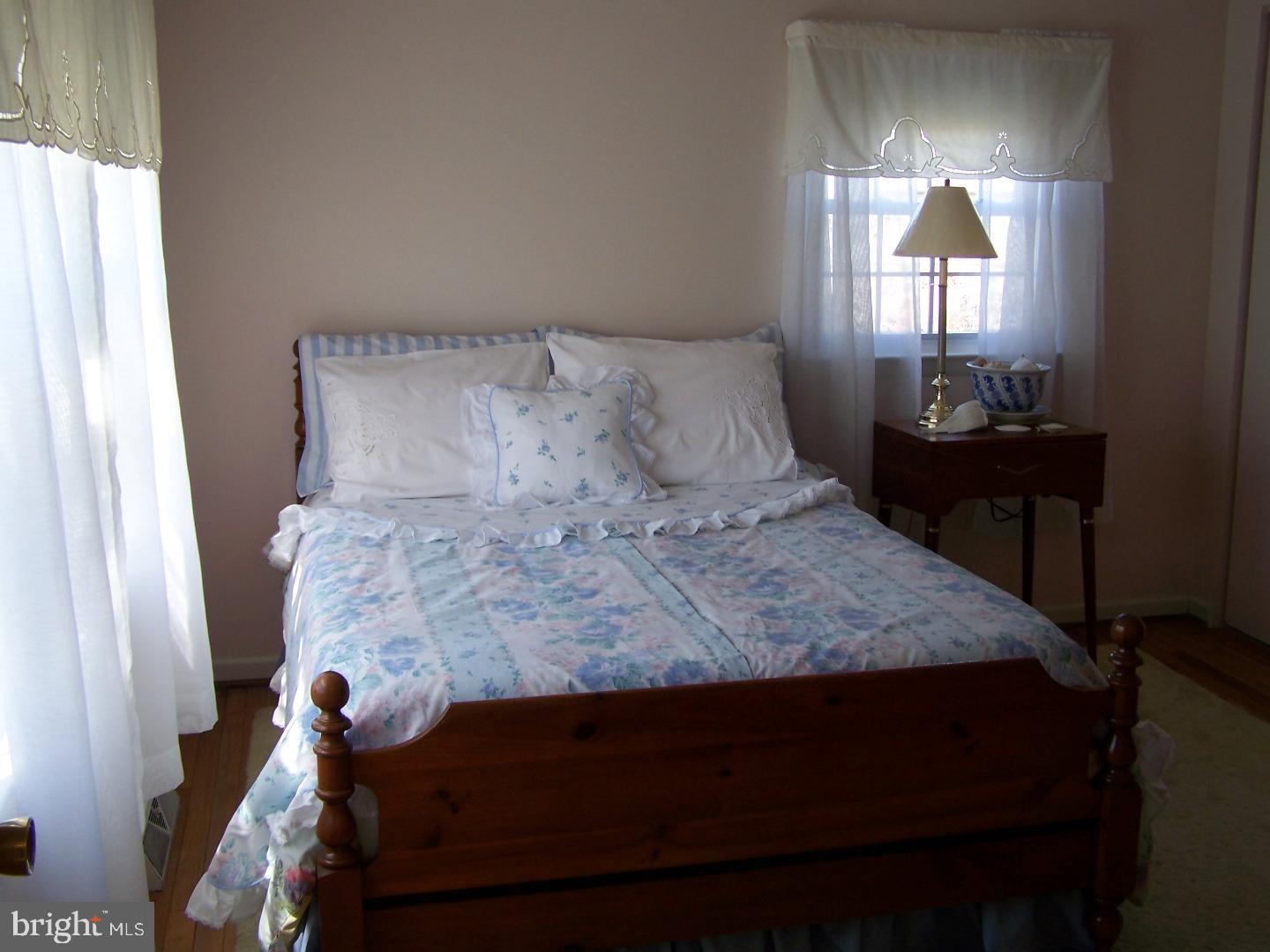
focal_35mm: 38
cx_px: 635
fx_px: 1394
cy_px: 476
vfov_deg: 37.7
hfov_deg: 49.0
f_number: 2.8
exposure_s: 1/40
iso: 64
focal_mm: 6.3
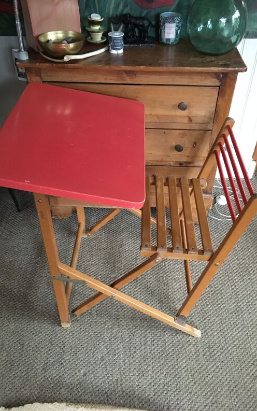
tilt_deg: -40.6
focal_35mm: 31
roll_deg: -0.8
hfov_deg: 40.6
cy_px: 205
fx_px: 347
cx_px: 123
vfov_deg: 61.2
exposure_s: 1/17
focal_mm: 4.15
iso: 320
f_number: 2.2
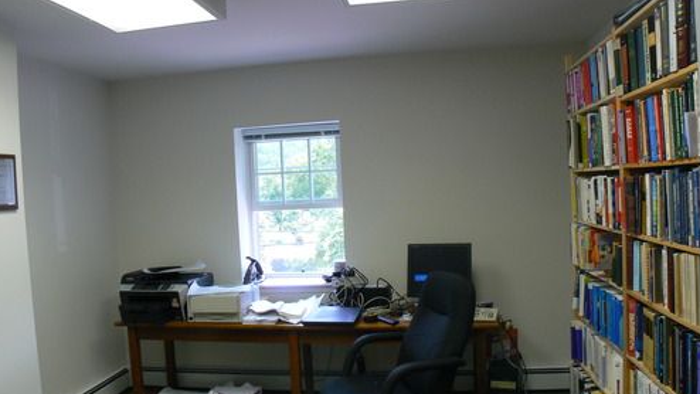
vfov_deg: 29.7
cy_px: 218
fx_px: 743
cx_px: 349
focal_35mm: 40
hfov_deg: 50.5
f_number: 8
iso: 100
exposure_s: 1/8
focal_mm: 6
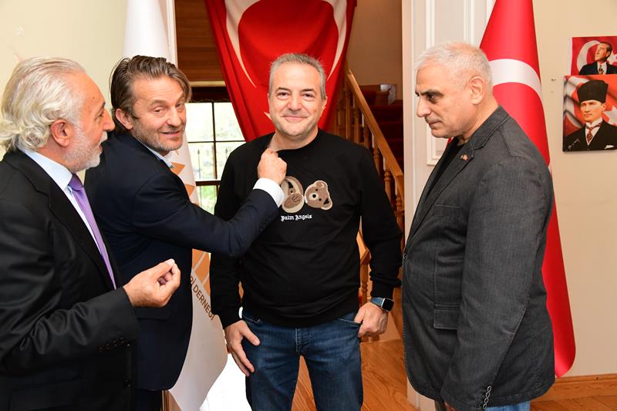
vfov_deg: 29.9
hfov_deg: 43.6
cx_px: 308
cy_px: 206
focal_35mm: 45
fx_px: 771
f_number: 8
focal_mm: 45
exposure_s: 1/60
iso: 5000
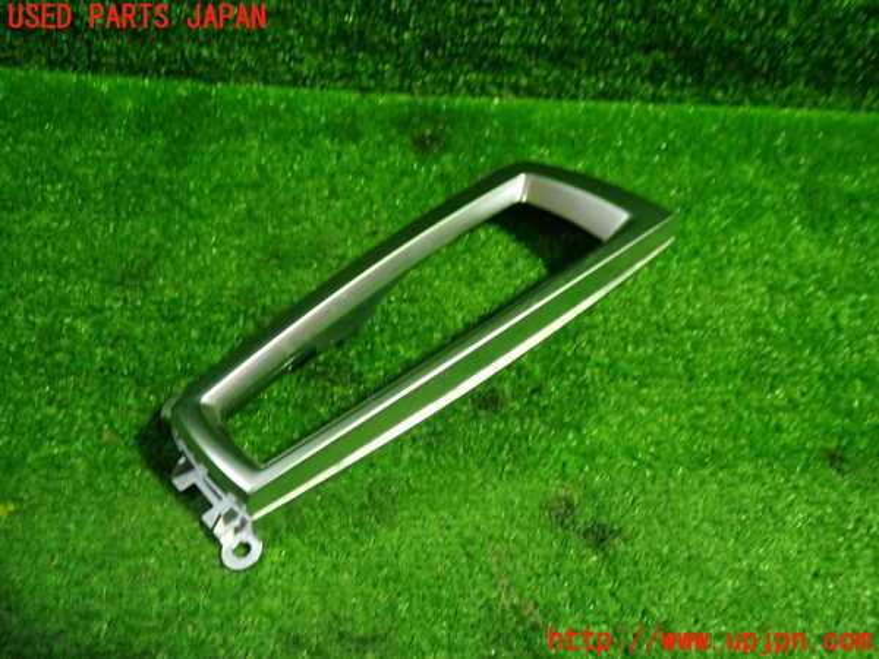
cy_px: 330
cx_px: 440
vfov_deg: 46.8
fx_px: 762
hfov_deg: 60.0
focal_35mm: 30
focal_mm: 5.4
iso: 200
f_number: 2.3
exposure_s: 1/30
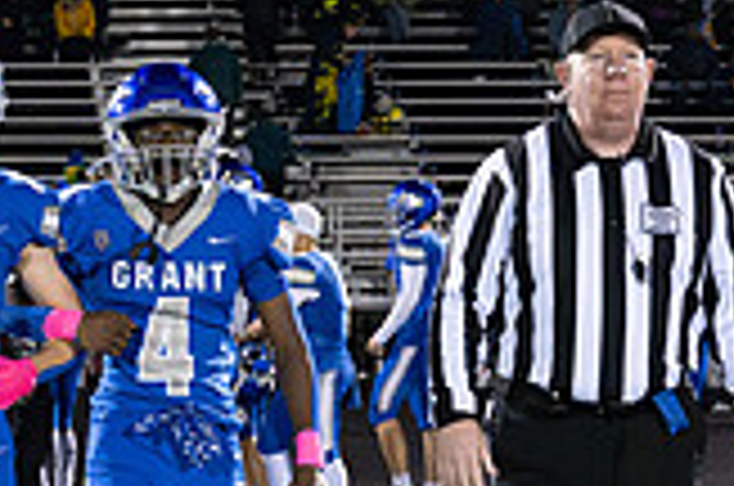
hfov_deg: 10.1
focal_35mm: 200
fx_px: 4070
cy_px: 457
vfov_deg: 6.8
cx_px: -239
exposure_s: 1/320
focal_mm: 52
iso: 16000
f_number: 5
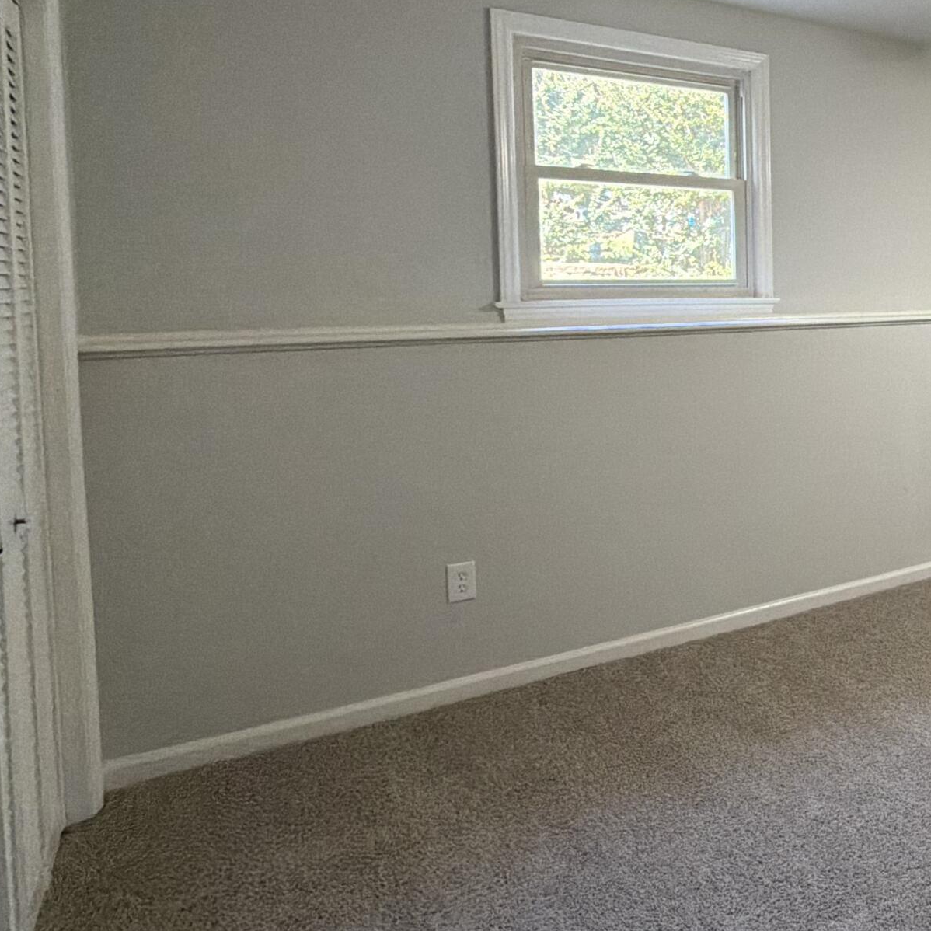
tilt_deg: -3.7
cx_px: 995
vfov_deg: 51.8
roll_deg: +0.6
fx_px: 943
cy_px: 333
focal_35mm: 31
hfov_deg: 42.7
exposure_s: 1/85
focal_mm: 2.22
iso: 320
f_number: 2.2
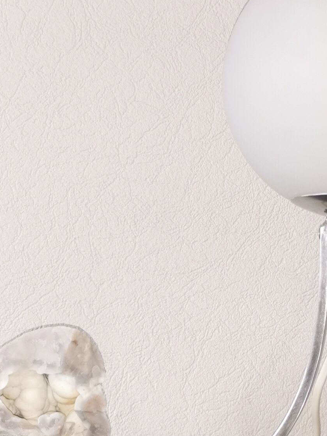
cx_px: 283
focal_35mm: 86
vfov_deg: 22.7
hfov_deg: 17.0
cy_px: 276
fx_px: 1083
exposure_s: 1/50
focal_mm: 5.58
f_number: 1.8
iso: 125
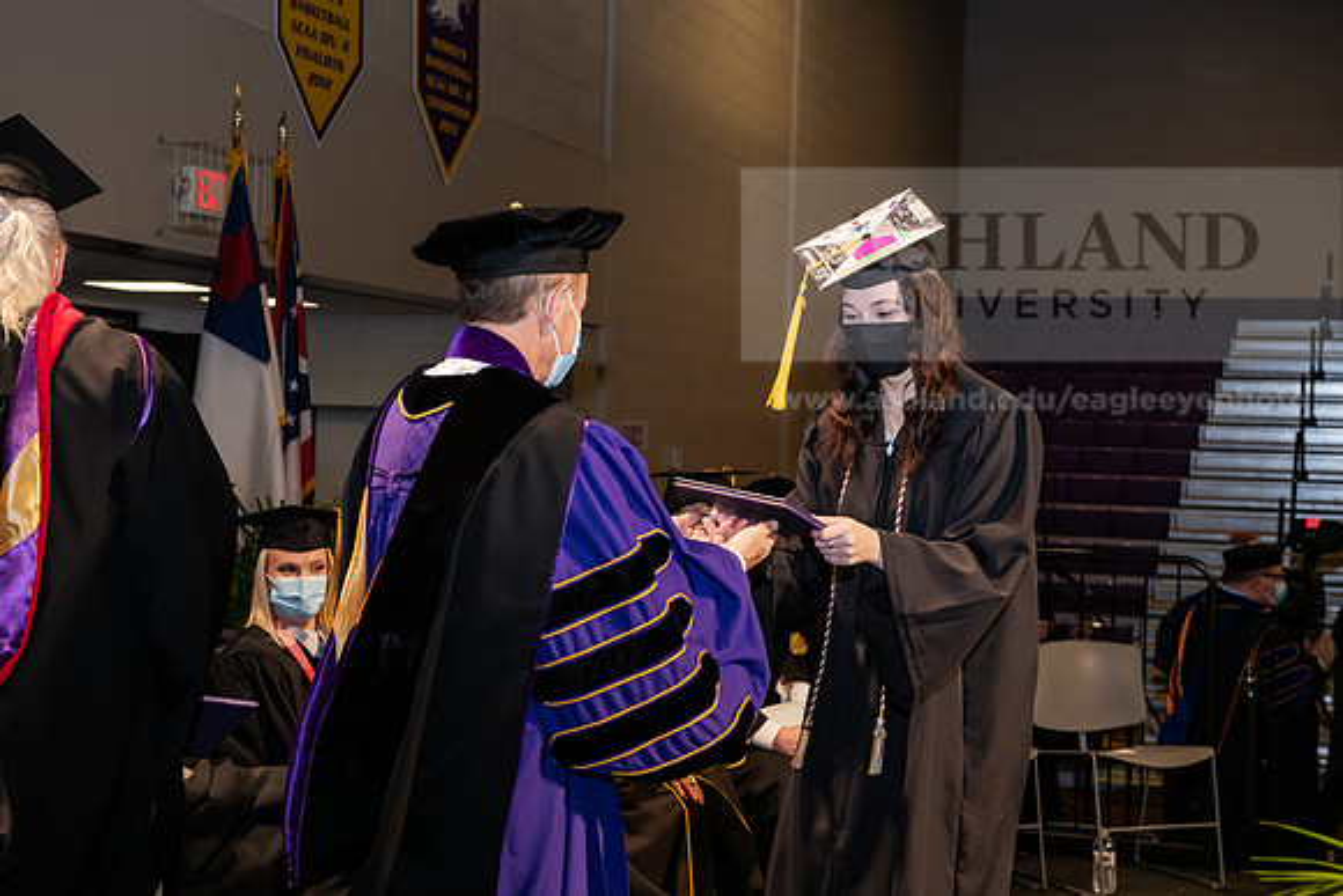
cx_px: 672
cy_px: 448
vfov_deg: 21.9
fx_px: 2313
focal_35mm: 62
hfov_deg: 32.4
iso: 1600
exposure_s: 1/200
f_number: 6.3
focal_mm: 62
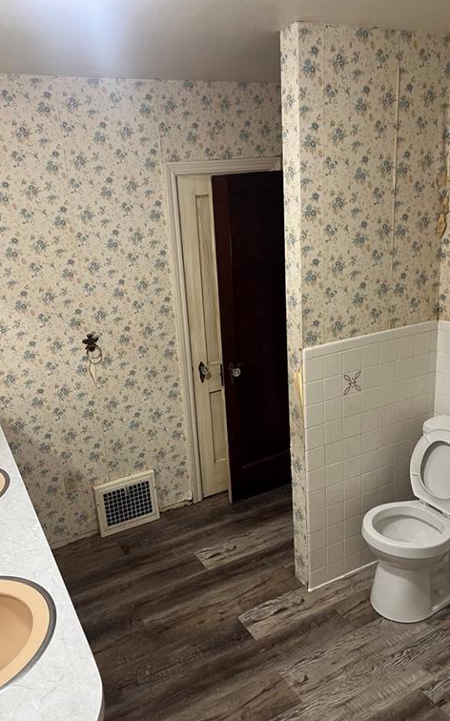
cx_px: 210
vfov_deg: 66.5
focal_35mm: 28
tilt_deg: -17.0
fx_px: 550
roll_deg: +6.8
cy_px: 357
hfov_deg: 44.5
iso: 160
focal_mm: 5.7
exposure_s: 1/60
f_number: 1.5
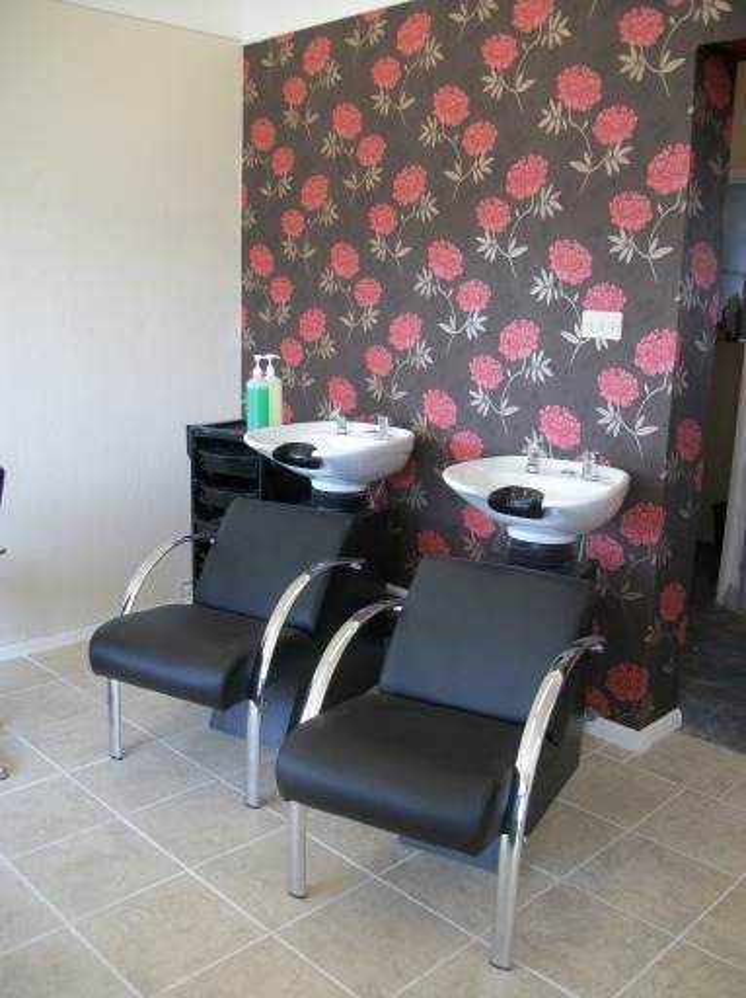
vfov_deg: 56.9
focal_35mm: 32
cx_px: 373
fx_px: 921
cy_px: 499
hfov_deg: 44.1
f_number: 2.9
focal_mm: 5.7
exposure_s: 1/50
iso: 80
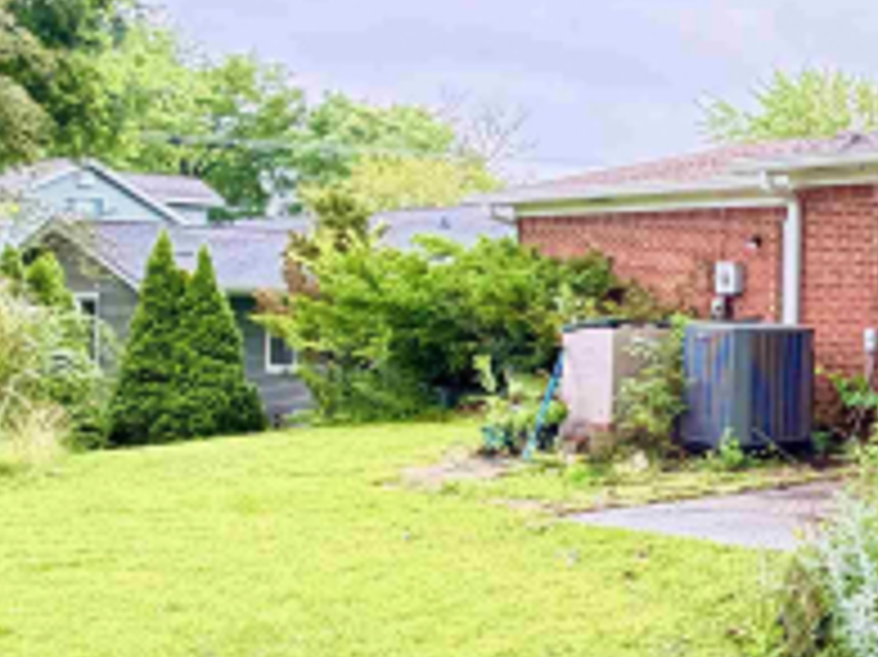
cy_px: 306
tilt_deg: +0.1
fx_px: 1217
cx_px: 1290
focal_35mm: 48
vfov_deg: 30.2
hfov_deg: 28.0
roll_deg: -0.9
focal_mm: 2.22
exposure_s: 1/121
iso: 160
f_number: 2.2
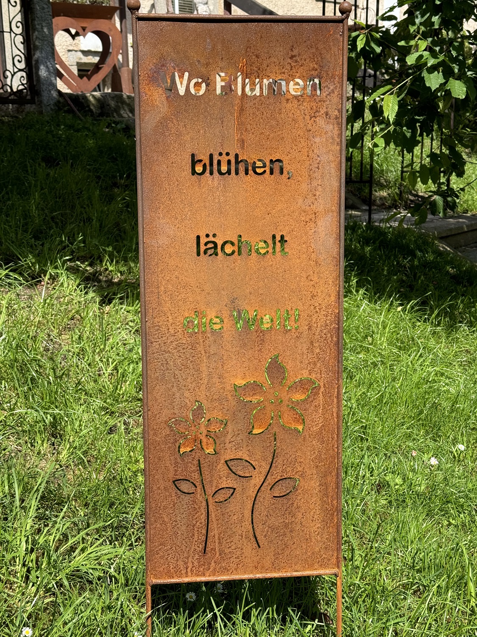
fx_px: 882
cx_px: 238
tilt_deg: -12.3
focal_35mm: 48
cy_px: 318
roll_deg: +1.0
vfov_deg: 39.7
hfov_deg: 30.3
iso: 64
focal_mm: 6.76
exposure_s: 1/2110
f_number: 1.78
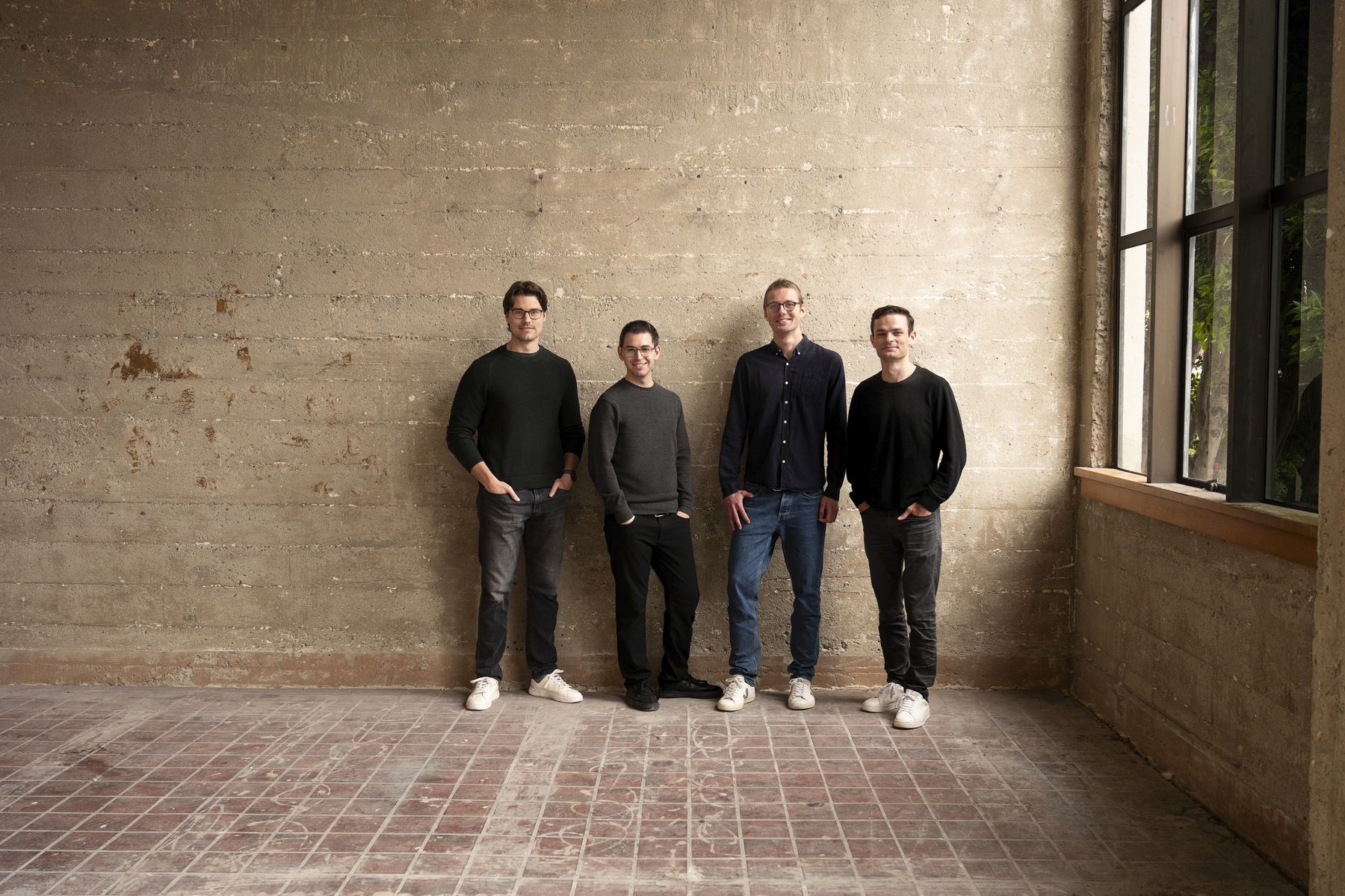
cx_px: 672
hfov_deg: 57.2
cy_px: 448
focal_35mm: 33
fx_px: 1233
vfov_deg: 40.0
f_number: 4.5
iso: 640
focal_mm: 33
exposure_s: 1/160
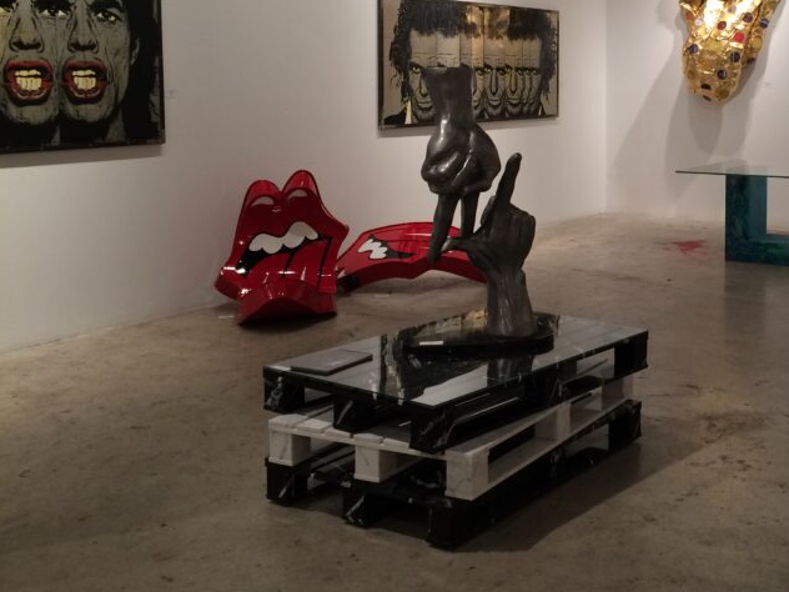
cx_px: 637
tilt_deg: -4.5
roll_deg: -2.0
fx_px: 1071
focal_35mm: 47
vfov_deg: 30.5
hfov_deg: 38.8
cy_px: 166
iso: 80
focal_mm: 4.15
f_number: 2.2
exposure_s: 1/30
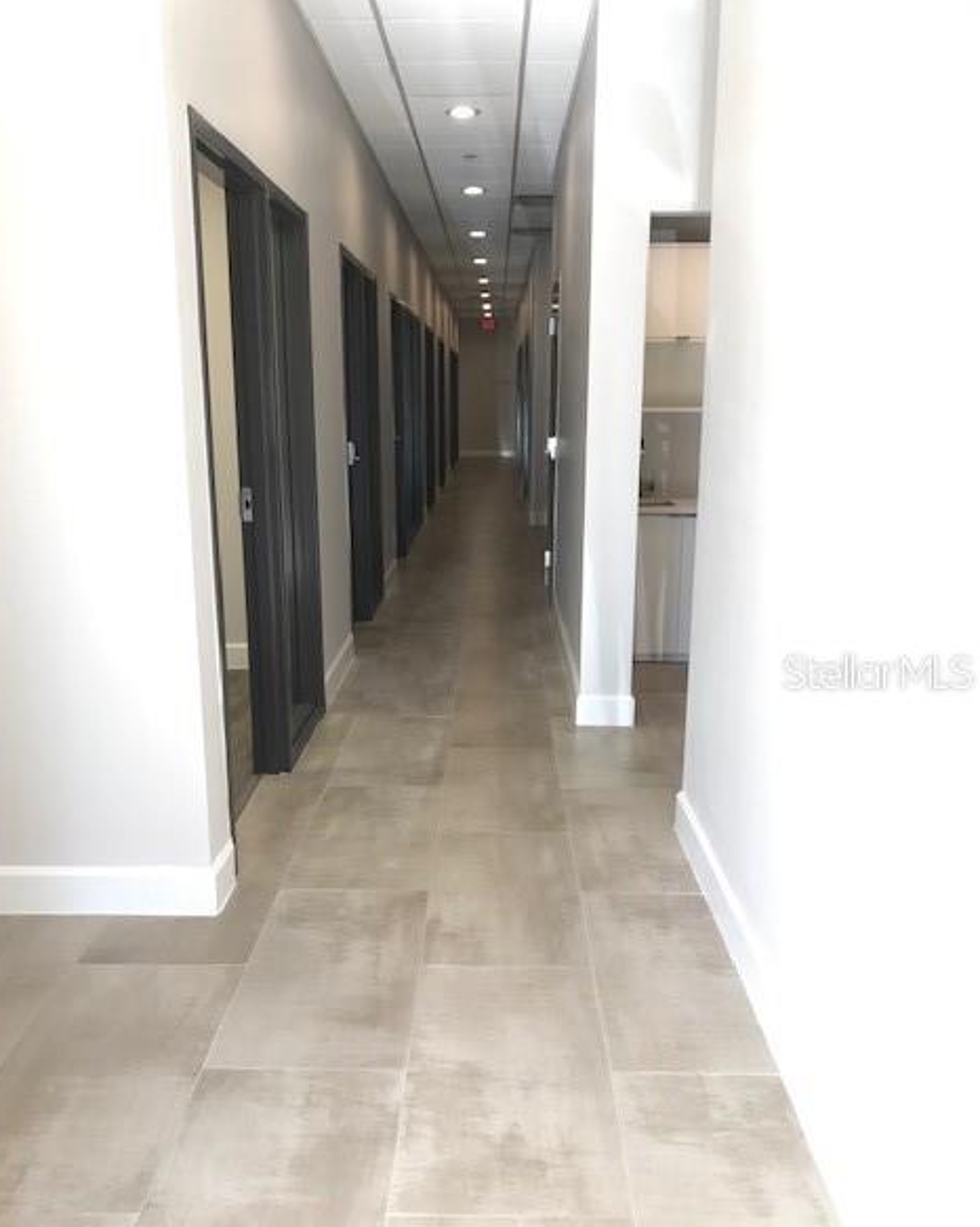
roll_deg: +1.1
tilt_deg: -14.3
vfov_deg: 58.7
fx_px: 1088
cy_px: 671
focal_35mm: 30
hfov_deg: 48.5
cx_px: 477
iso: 32
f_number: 1.8
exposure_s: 1/60
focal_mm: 3.99
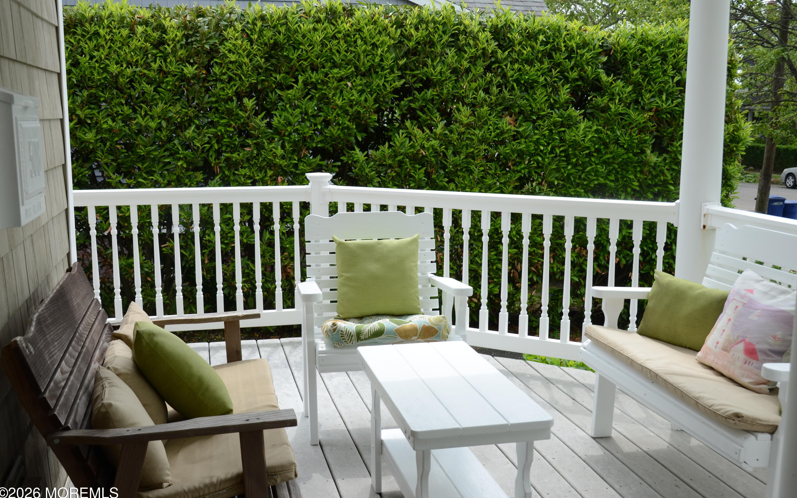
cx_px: 397
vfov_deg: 32.0
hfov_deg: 49.3
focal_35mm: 40
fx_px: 869
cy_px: 251
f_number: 7.1
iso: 100
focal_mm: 26
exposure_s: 1/200
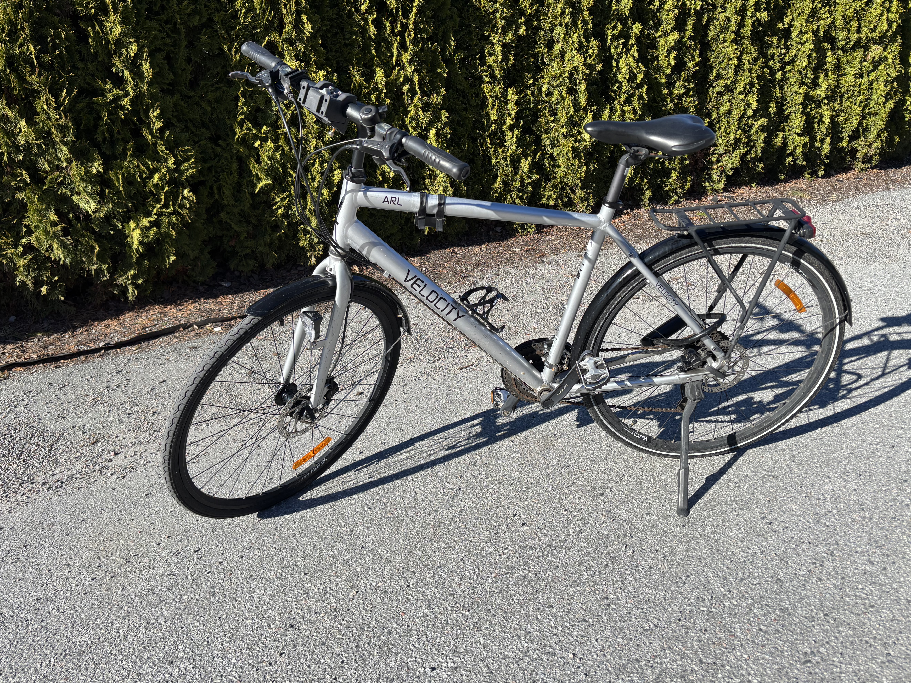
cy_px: 319
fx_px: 737
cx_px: 486
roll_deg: +2.6
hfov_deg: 63.4
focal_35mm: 28
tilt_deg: -19.3
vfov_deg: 49.7
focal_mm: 5.96
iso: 50
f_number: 1.6
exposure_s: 1/2024
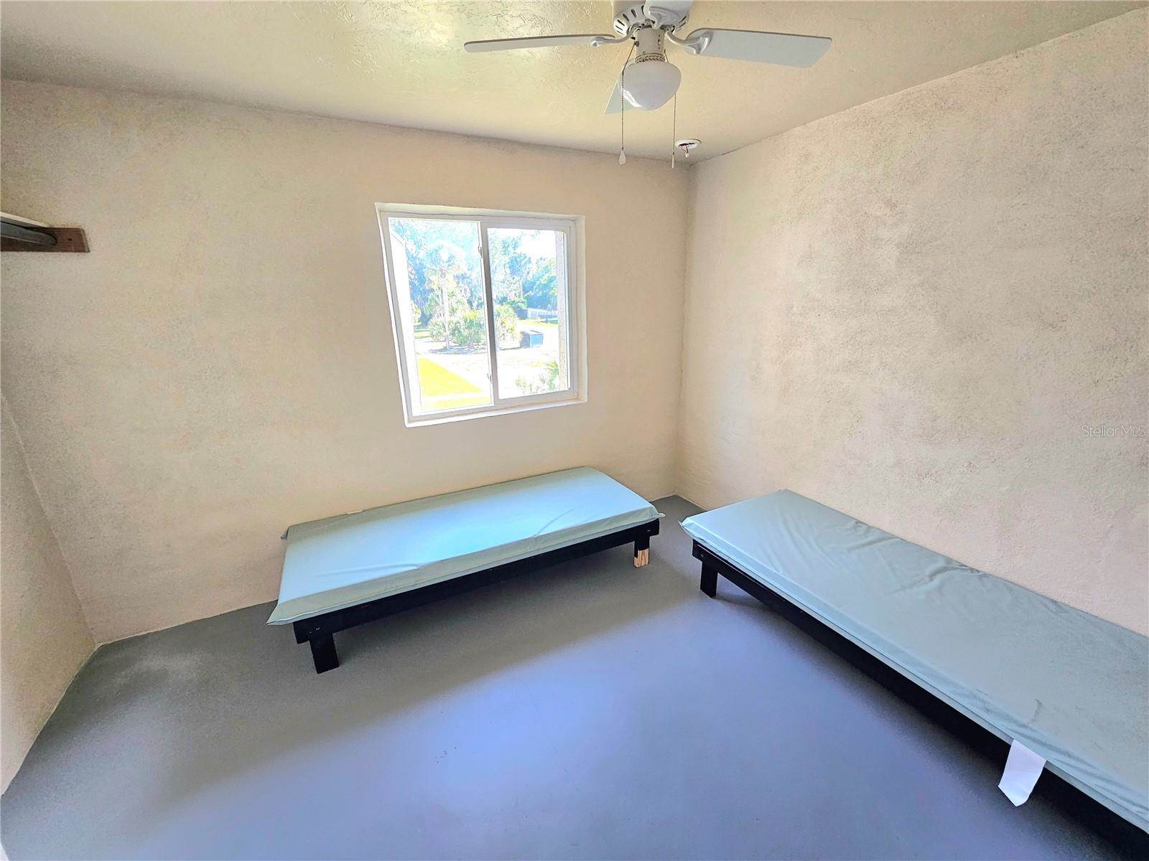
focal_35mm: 13
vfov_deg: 89.9
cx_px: 574
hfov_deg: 106.2
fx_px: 432
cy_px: 430
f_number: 2.2
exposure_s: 1/77.5
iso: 160
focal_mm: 2.2
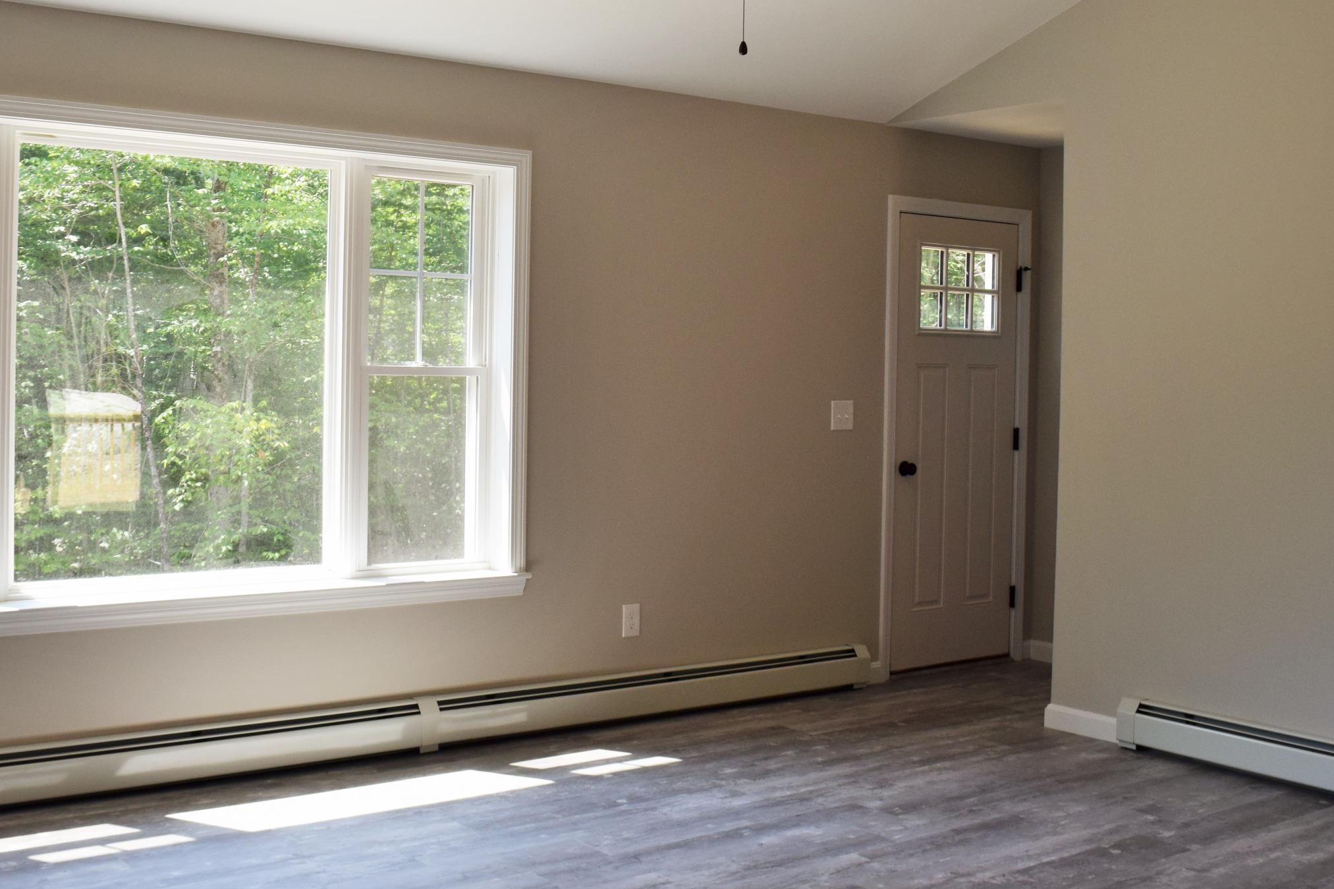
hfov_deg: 48.3
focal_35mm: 40
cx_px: 557
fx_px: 1482
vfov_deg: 33.4
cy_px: 394
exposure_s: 1/200
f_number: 7.1
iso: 400
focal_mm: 18
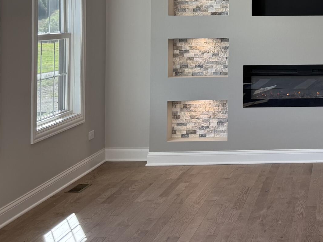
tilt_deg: +2.7
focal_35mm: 68
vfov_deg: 20.8
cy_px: -5
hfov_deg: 26.3
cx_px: 358
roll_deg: +0.0
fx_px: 634
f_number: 1.78
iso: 100
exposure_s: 1/361
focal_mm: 6.76
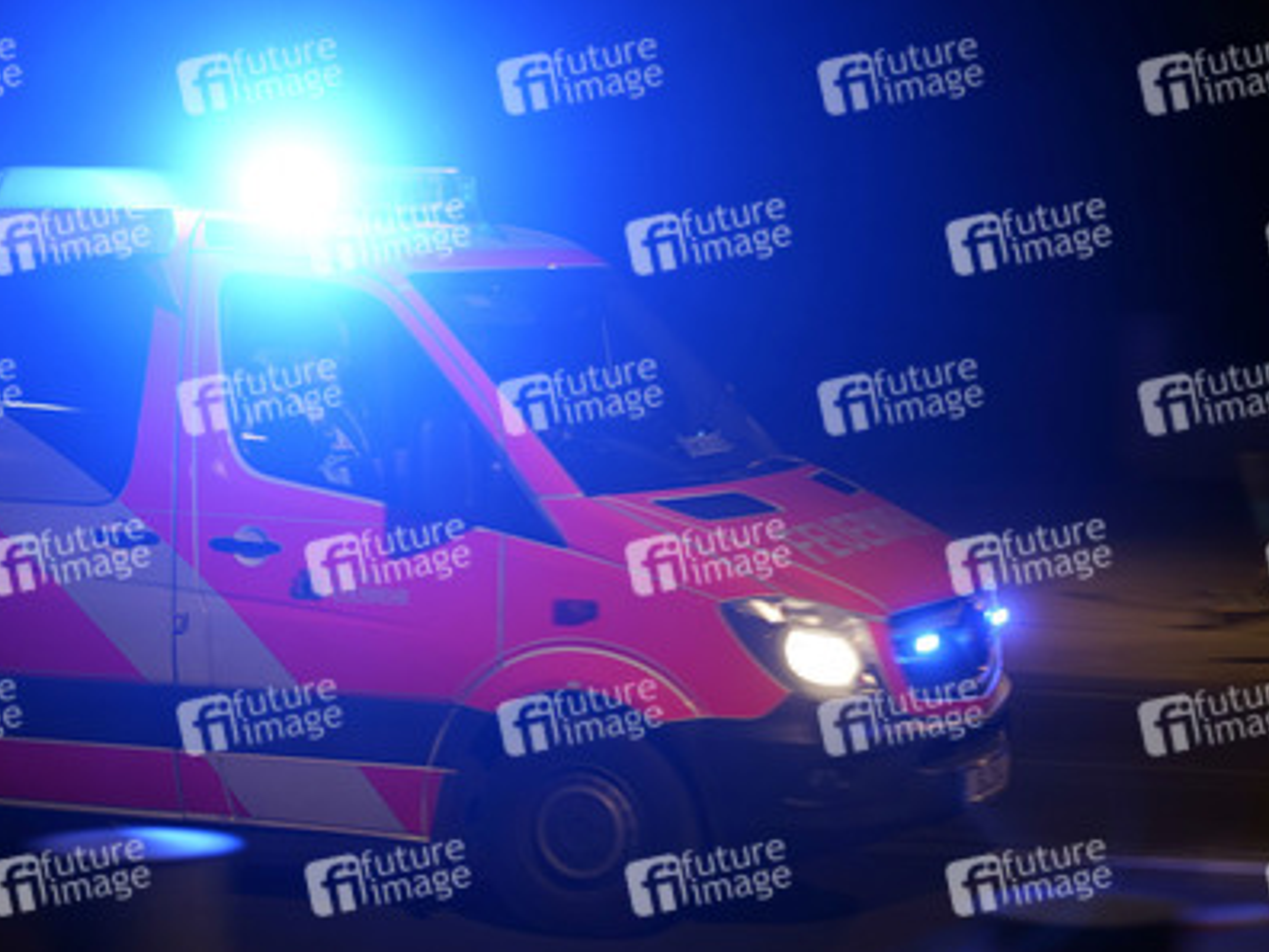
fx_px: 3409
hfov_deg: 21.1
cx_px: 623
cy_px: 478
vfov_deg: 15.9
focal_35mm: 93
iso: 1600
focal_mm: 85
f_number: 2.8
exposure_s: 1/60
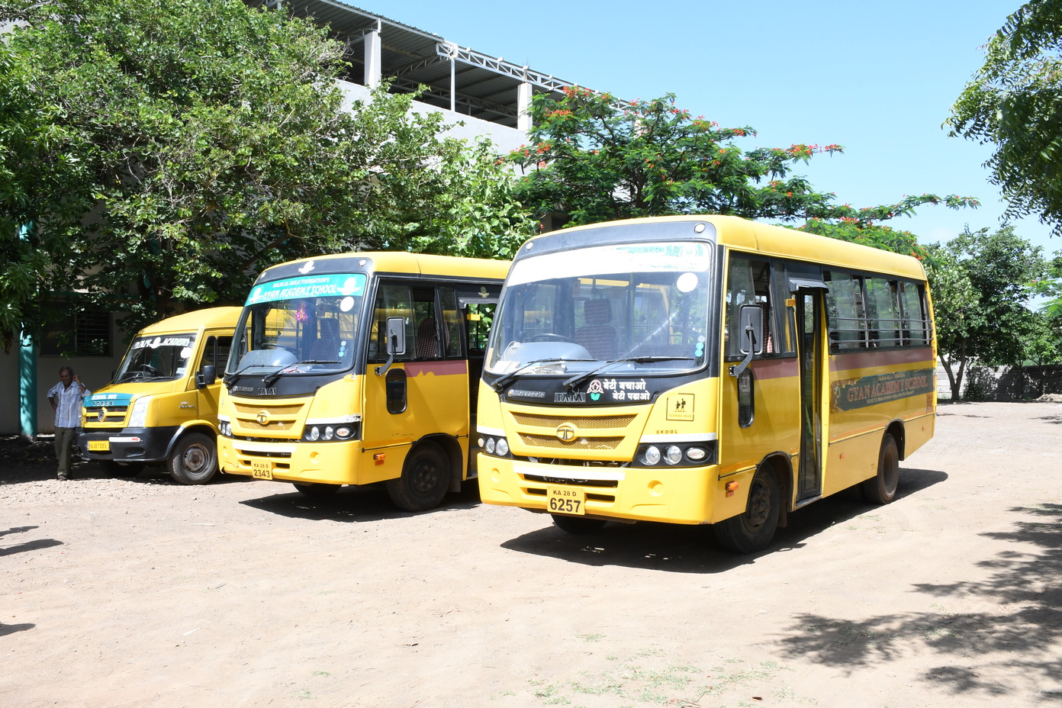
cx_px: 531
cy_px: 354
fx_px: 885
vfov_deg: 43.6
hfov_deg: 61.9
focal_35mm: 30
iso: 500
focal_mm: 20
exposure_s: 1/125
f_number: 16
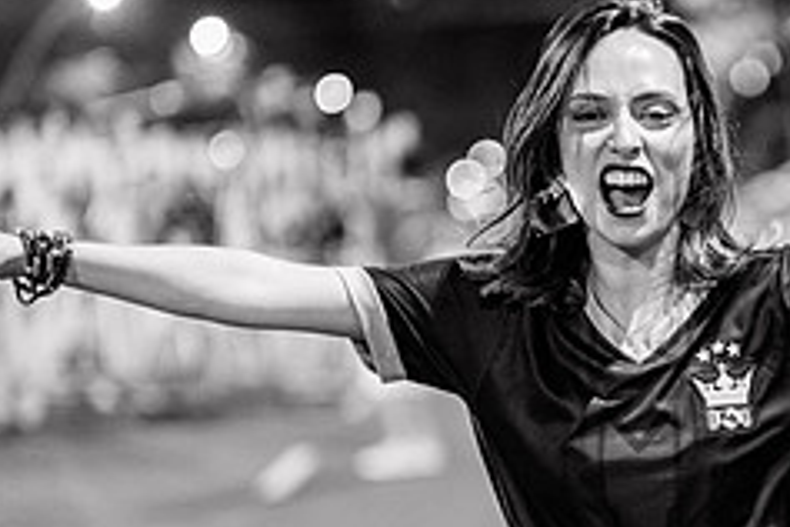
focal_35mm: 128
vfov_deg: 10.7
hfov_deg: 15.9
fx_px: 2809
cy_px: 322
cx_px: 682
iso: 2500
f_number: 1.2
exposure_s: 1/320
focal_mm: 50
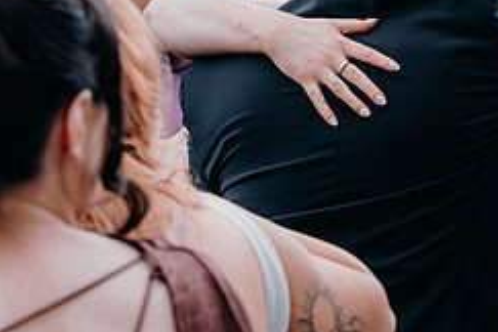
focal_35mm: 251
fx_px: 3472
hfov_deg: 8.1
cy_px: 112
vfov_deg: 5.5
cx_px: 557
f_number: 3.5
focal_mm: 70
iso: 160
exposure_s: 1/200
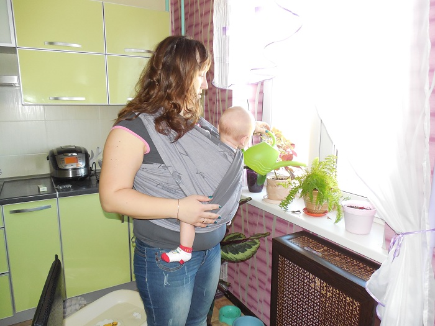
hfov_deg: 69.4
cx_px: 218
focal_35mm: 25
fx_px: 314
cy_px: 163
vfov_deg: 54.9
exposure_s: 1/30
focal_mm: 4.5
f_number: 3.3
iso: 400
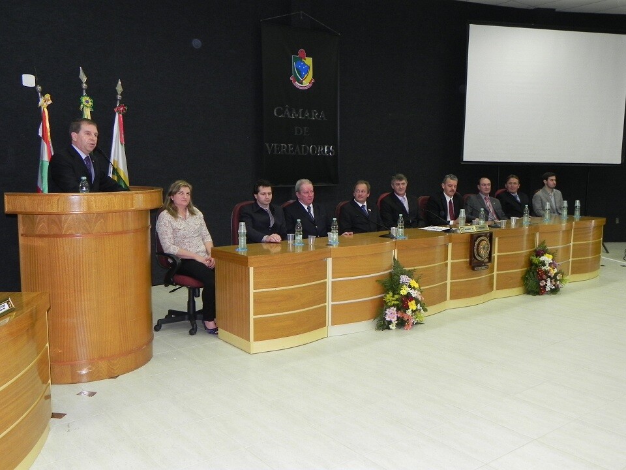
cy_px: 235
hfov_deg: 55.4
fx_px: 597
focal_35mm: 33
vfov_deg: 42.9
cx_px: 313
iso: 200
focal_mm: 5.9
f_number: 2.8
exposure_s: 1/30
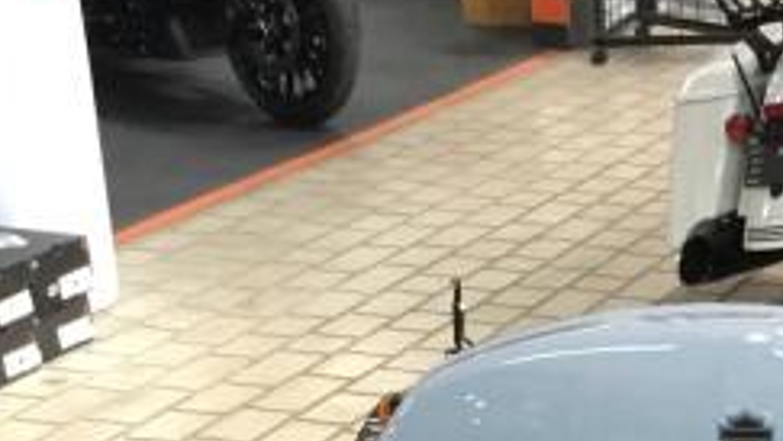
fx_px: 2306
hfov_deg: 18.4
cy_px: 917
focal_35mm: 111
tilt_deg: -28.4
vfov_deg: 10.0
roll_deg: -1.6
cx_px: 893
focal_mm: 3.3
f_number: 2.4
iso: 200
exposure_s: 1/20
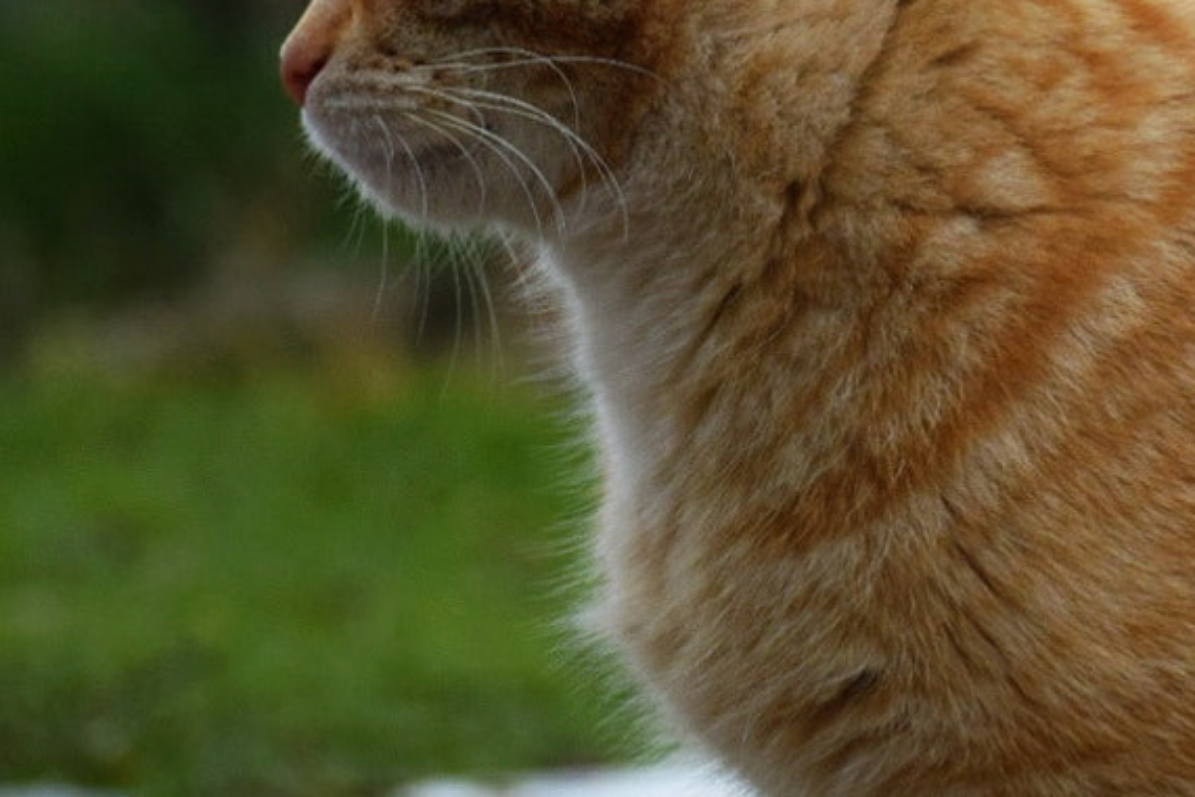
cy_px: 256
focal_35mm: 315
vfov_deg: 4.4
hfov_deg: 6.5
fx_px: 10472
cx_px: 900
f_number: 5
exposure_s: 1/1000
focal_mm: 75
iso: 560
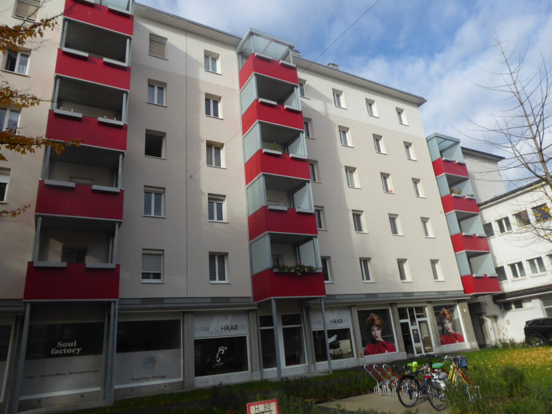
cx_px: 276
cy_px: 207
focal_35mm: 25
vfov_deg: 54.9
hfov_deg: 69.4
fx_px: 399
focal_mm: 4.3
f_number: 3.3
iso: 80
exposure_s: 1/640
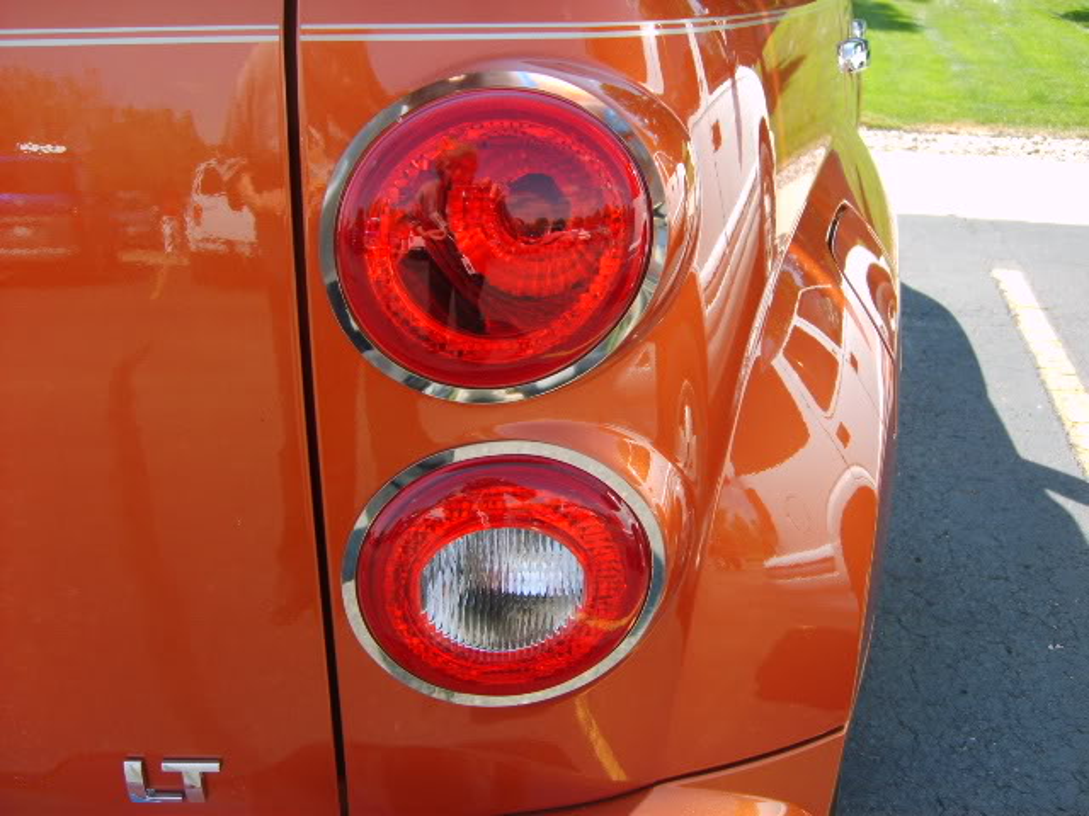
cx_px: 544
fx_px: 1101
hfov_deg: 52.6
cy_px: 408
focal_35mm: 35
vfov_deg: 40.7
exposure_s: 1/180
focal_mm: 5.8
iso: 50
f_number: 2.8
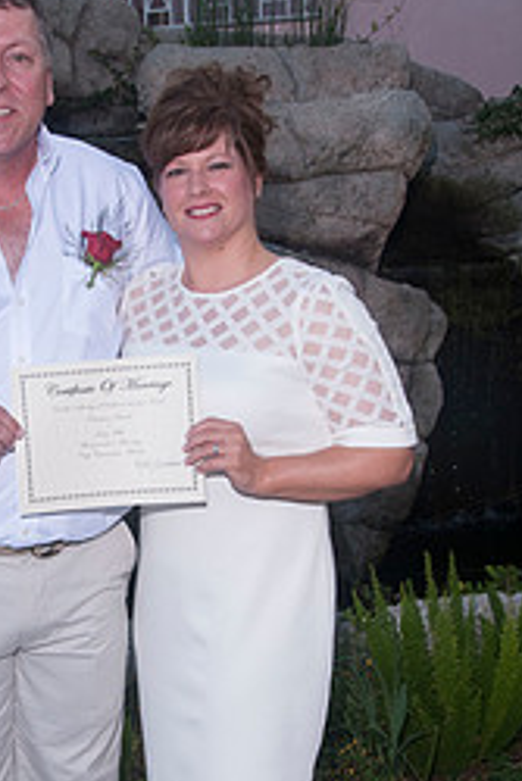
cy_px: 459
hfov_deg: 19.3
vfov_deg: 28.8
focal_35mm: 70
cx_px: 98
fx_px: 1520
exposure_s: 1/200
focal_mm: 26
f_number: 8
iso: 200
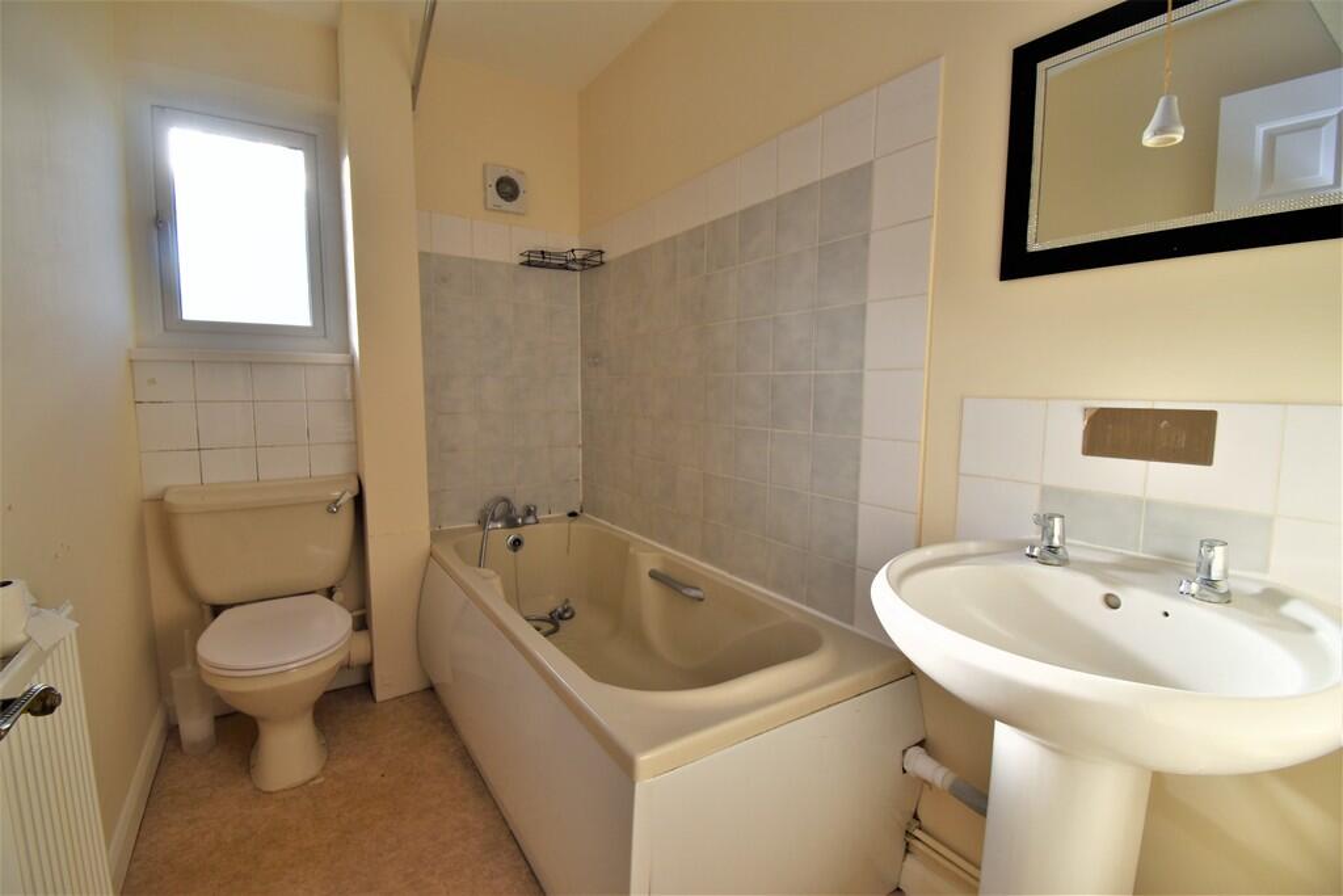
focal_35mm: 15
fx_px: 560
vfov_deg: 77.3
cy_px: 448
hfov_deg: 100.4
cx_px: 672
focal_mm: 10
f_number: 6.3
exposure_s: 1/160
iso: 100
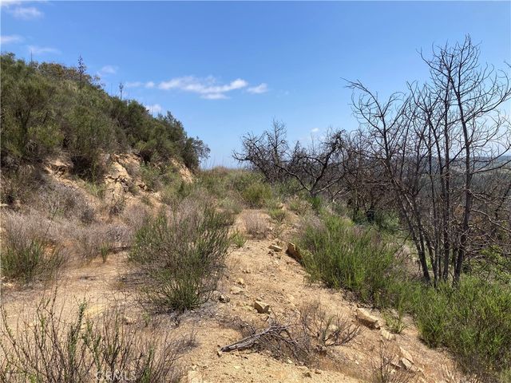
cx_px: 256
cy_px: 192
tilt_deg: -2.7
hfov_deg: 63.4
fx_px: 413
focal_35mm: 28
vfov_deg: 49.7
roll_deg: +2.5
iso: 20
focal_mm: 3.99
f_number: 1.8
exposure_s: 1/1869
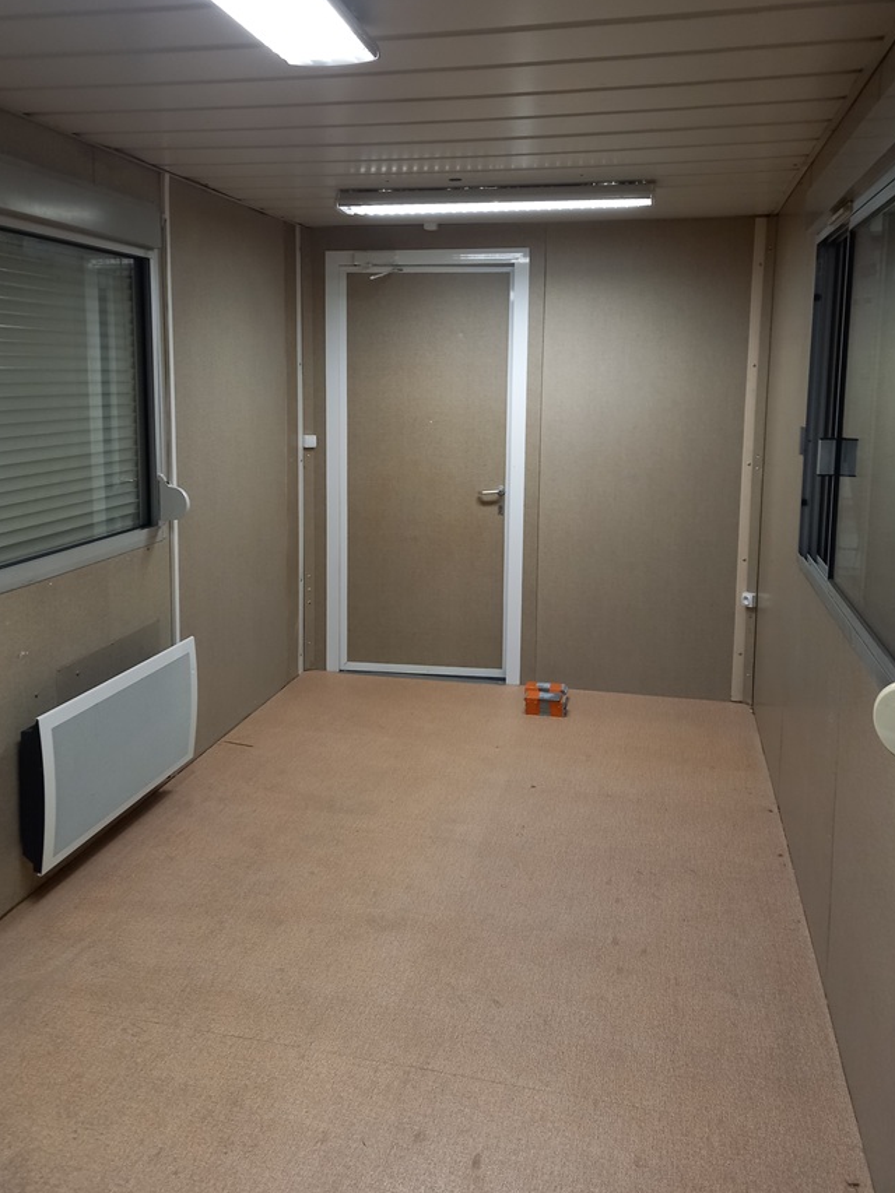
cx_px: 445
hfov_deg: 46.8
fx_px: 1034
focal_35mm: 30
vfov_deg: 59.6
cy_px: 499
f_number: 1.8
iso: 250
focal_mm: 4.65
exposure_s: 1/50
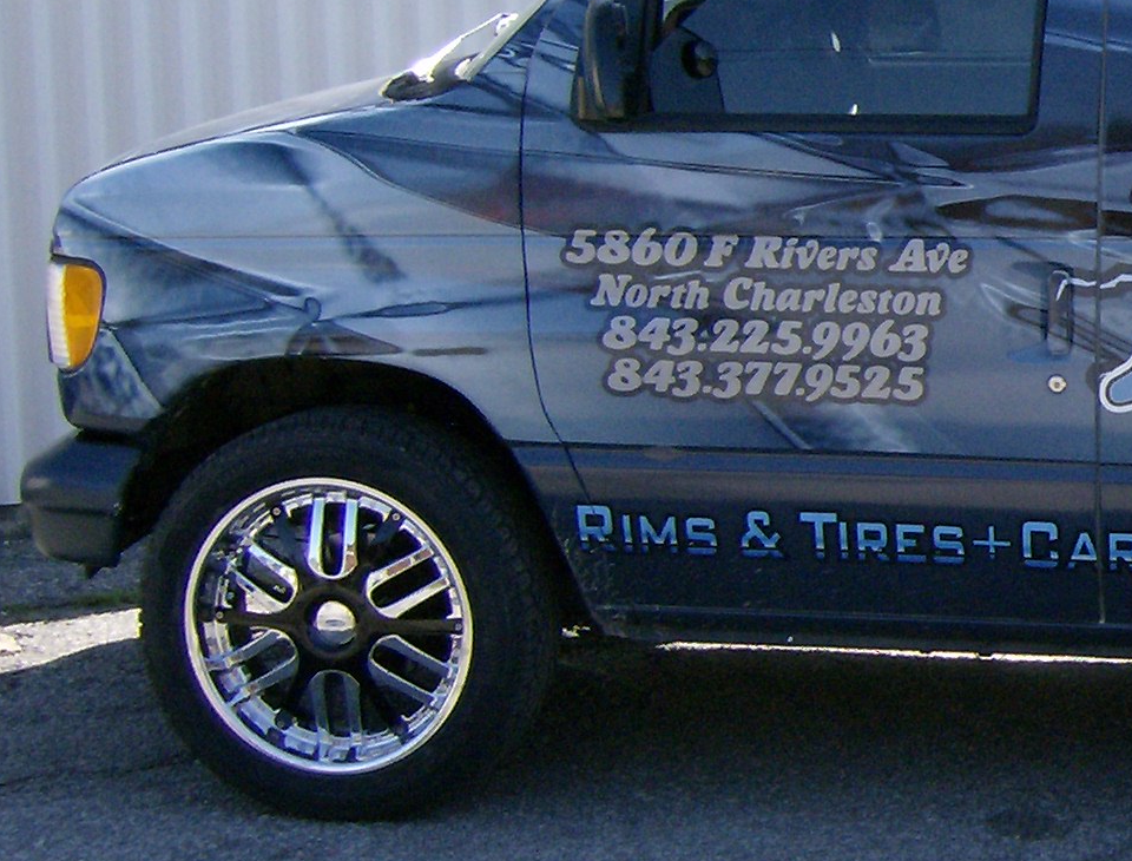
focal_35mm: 105
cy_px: 311
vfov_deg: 14.2
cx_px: 1531
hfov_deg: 17.3
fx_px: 3451
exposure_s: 1/238
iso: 100
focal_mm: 6
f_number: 4.7
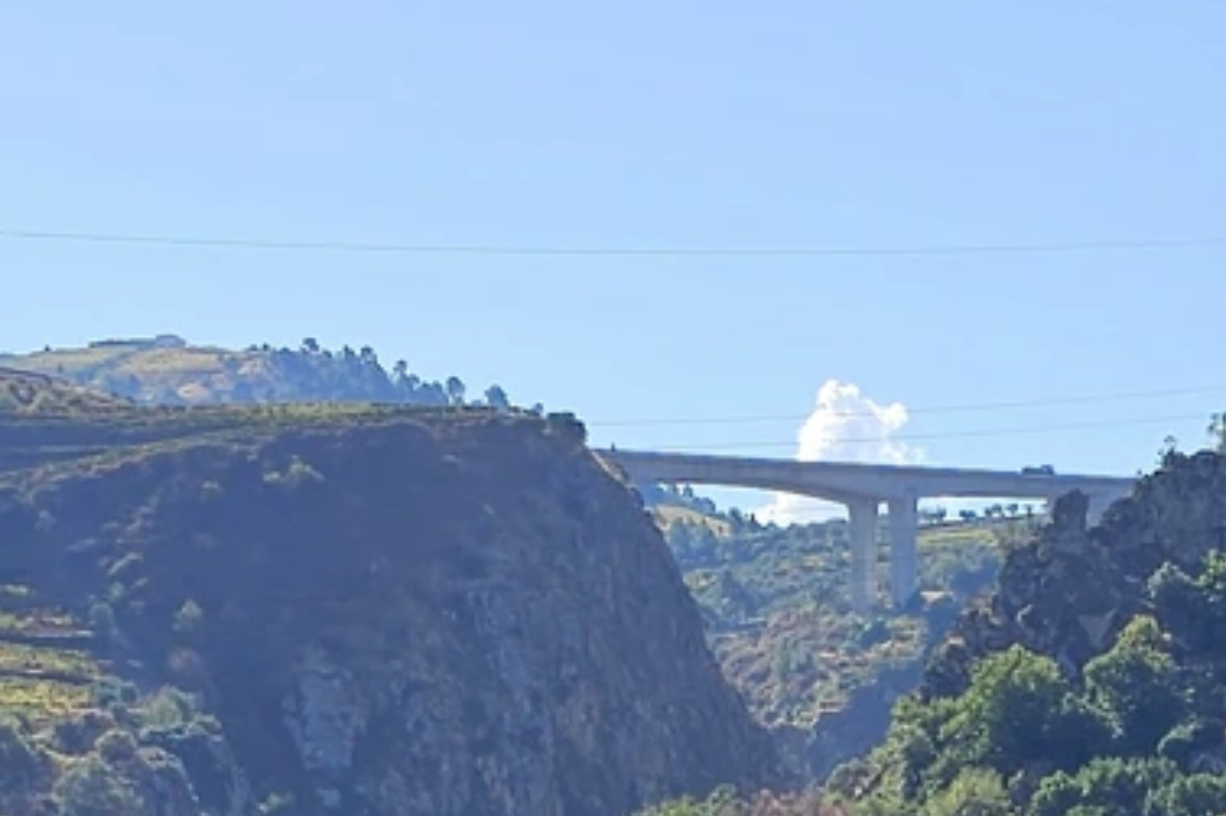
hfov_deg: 16.1
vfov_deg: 10.2
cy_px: 1447
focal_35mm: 127
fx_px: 4323
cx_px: 754
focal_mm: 6.3
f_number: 1.7
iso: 10
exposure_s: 1/771
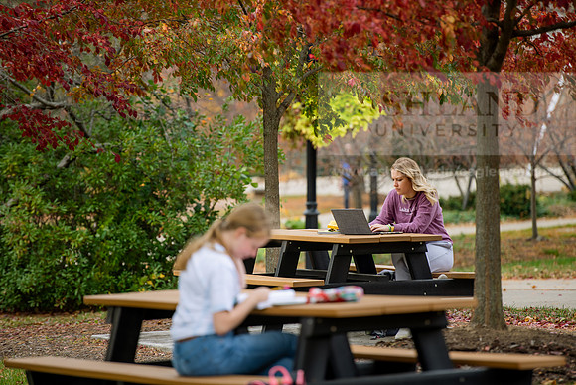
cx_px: 288
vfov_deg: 6.9
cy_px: 192
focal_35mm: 200
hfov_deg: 10.3
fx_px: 3201
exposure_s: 1/320
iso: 160
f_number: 3.2
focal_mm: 200
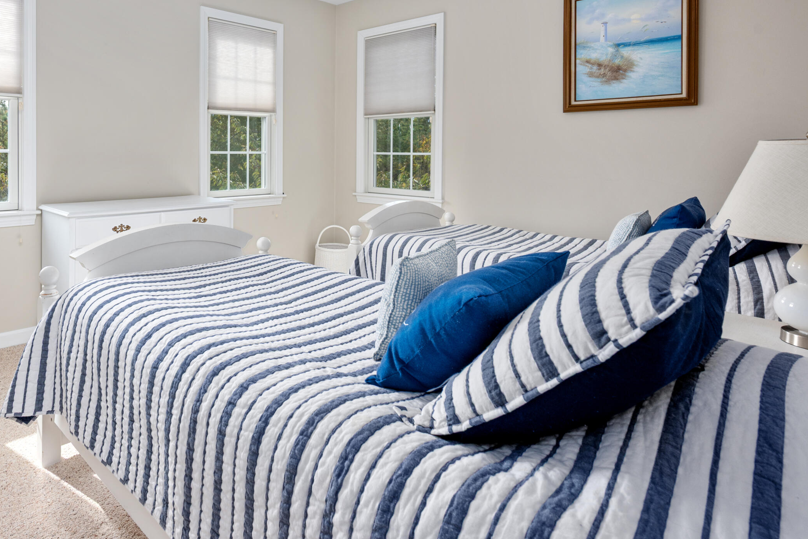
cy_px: 158
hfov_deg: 73.2
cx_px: 254
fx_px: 516
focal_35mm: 23
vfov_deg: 53.4
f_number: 8
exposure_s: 1/20
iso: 320
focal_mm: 16
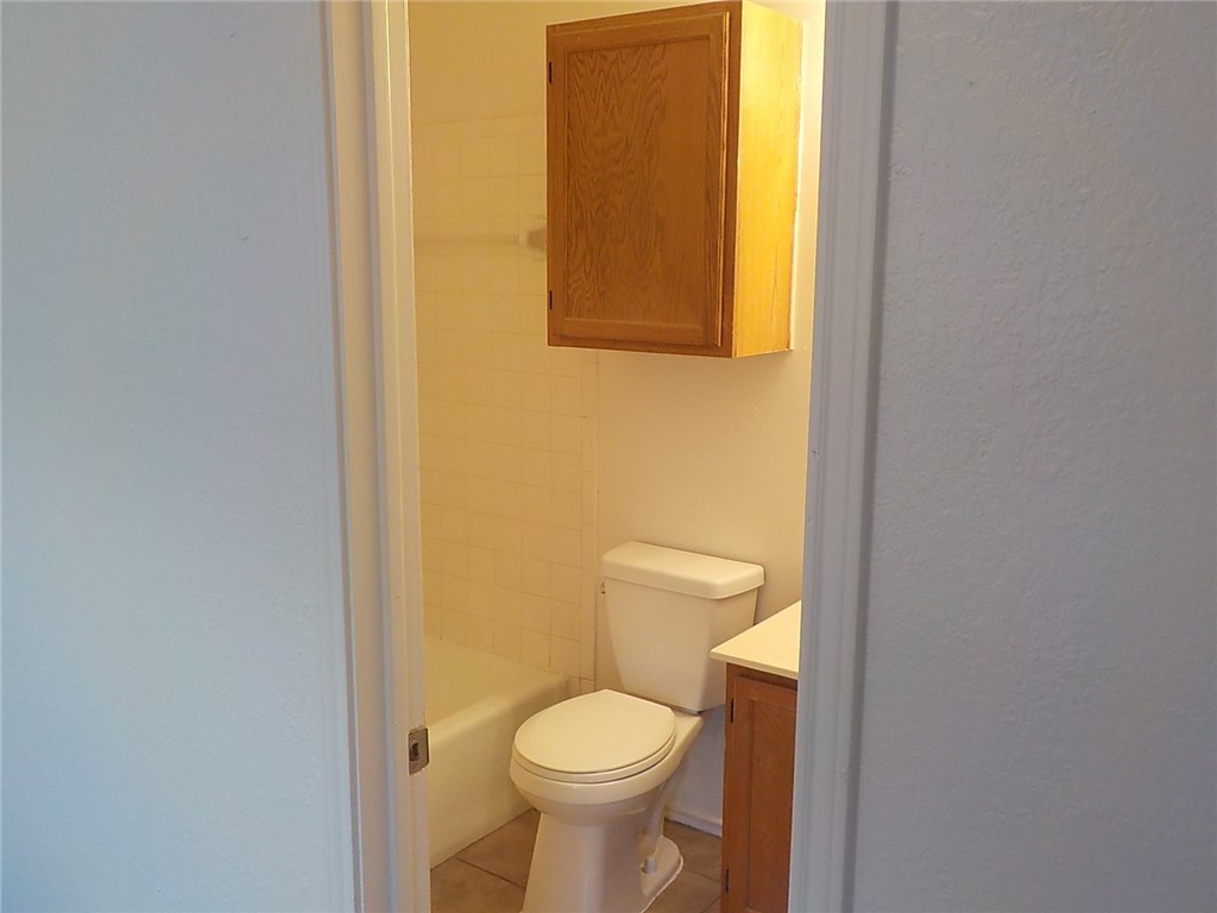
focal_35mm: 30
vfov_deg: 46.8
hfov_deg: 60.0
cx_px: 608
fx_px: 1055
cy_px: 456
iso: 220
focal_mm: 4.1
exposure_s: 1/30
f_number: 3.3
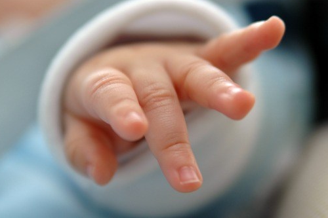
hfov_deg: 16.3
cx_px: 159
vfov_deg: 10.9
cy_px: 91
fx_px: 1148
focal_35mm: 126
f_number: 2.8
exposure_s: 1/50
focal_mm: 70
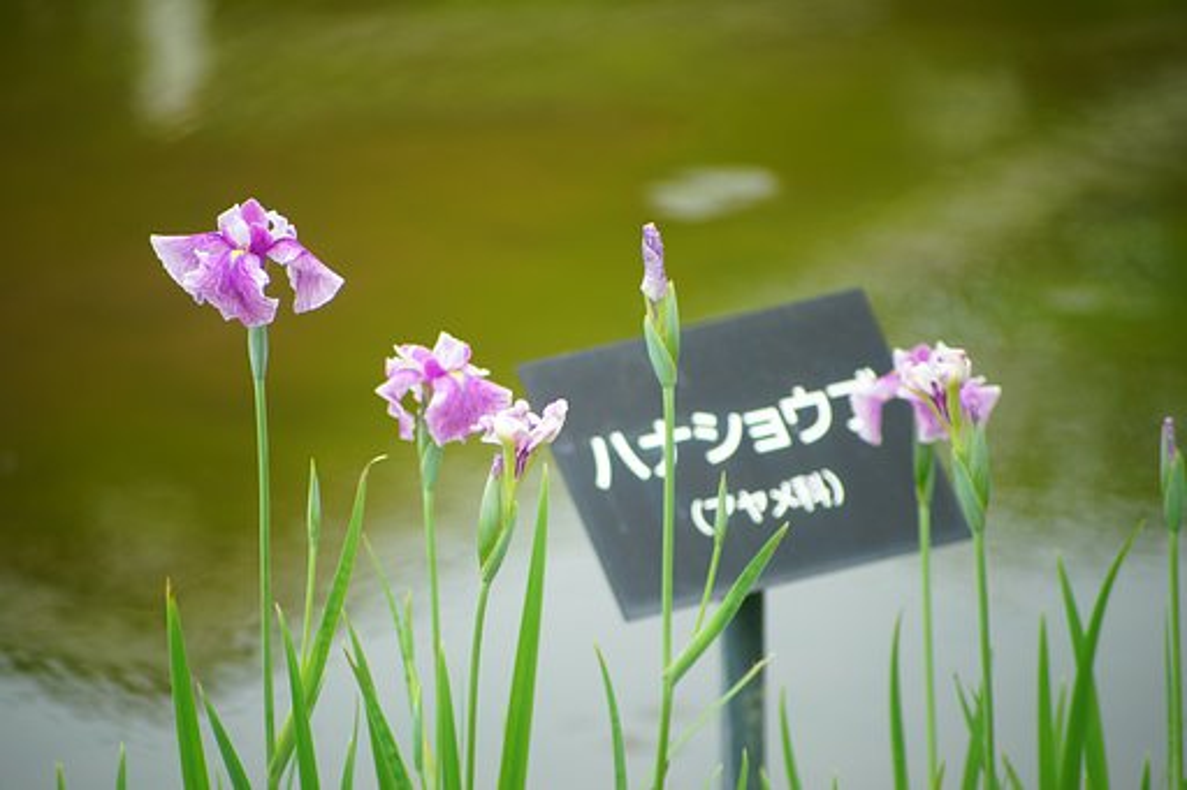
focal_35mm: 300
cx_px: 594
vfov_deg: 4.6
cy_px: 395
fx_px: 9888
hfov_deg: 6.9
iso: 500
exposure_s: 1/320
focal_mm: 300
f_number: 5.6
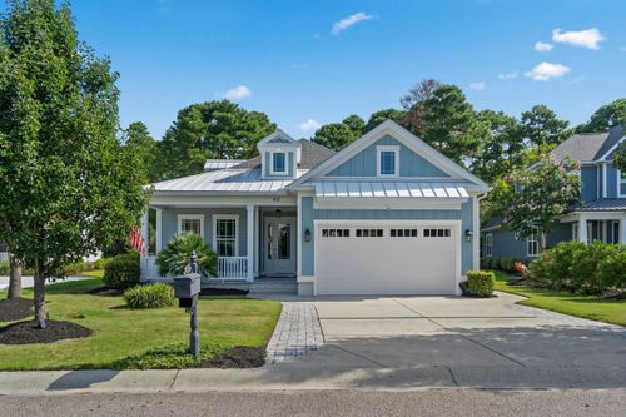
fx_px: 435
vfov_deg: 51.3
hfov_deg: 71.5
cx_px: 313
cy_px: 208
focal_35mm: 25
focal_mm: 25
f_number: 8
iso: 200
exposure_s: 1/250
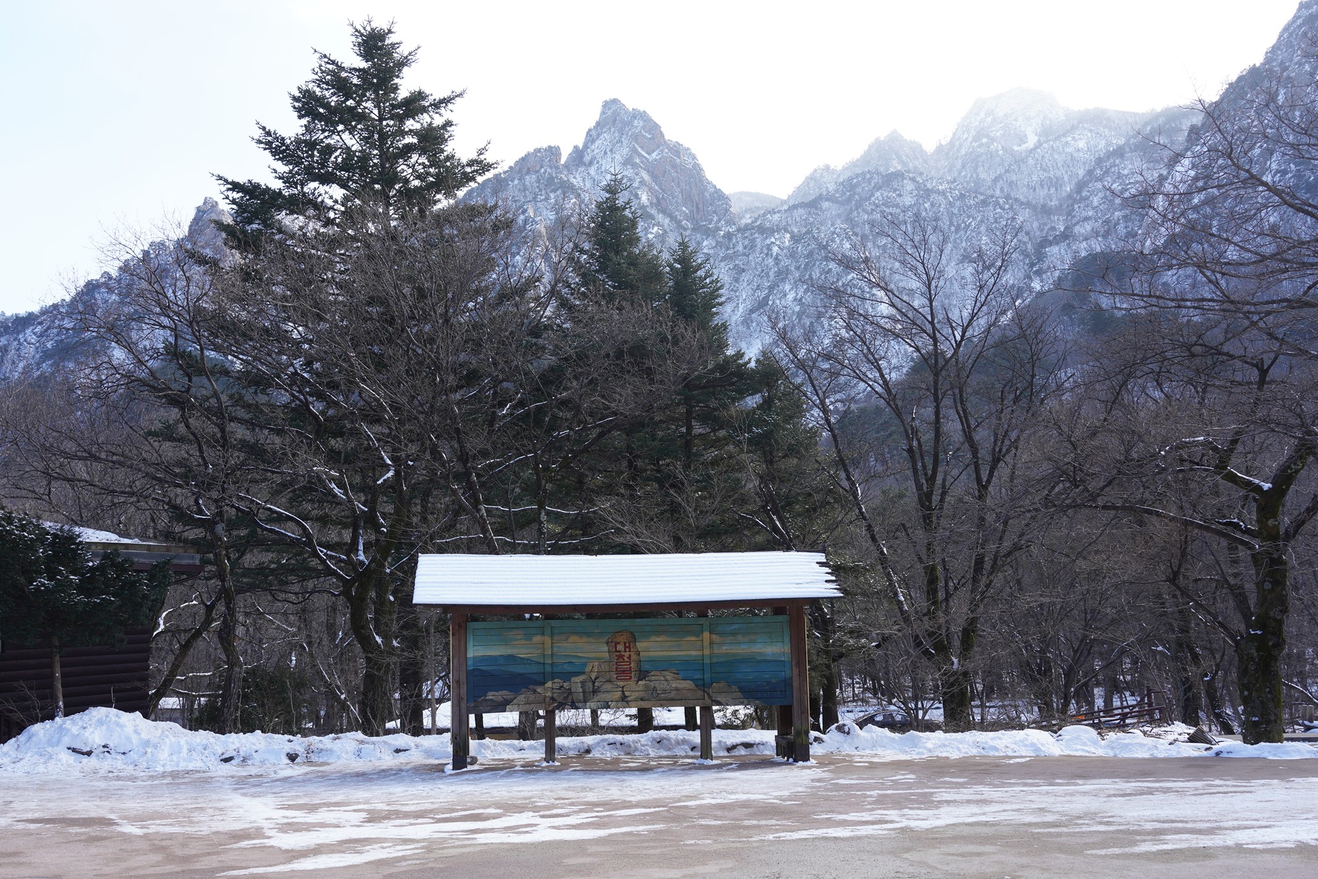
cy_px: 440
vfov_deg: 36.0
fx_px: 1355
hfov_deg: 51.9
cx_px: 659
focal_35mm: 37
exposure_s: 1/100
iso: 160
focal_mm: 37
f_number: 8
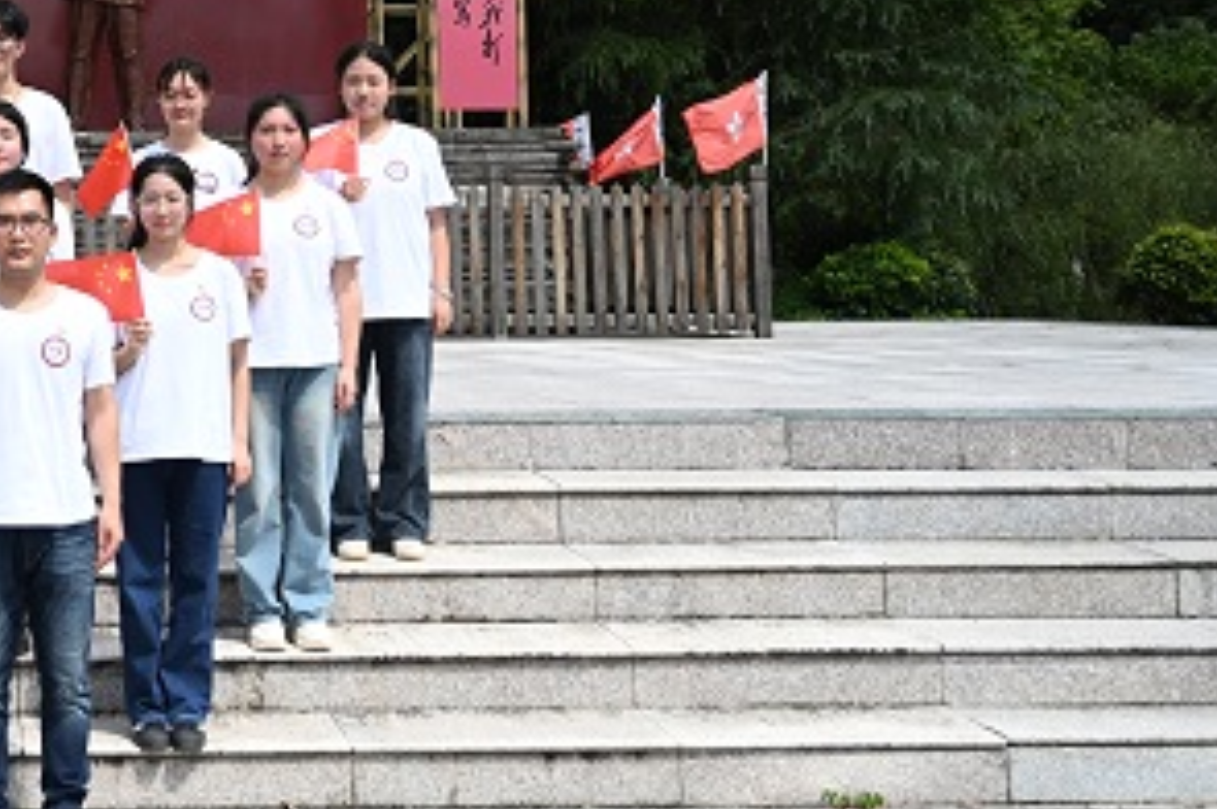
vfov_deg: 20.6
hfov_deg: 29.5
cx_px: 12
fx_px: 2162
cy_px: 35
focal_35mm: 64
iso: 800
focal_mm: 31.5
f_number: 4
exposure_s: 1/8000
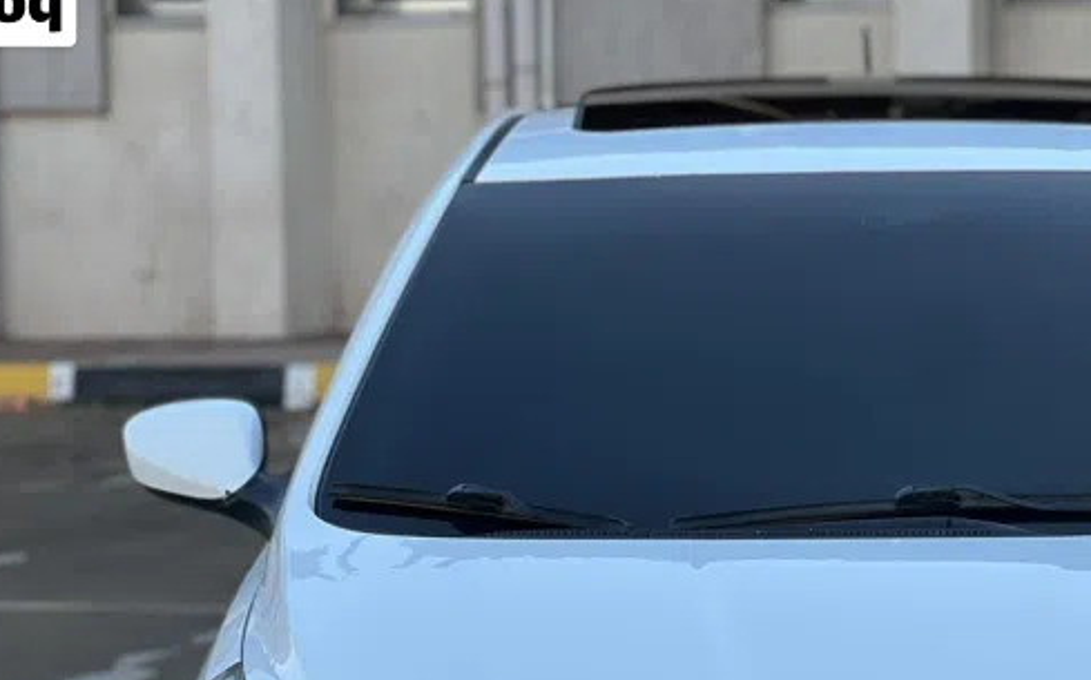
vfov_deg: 7.6
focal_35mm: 171
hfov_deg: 12.2
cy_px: 689
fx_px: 5081
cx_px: 841
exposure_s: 1/121
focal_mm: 9
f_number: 2.8
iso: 25
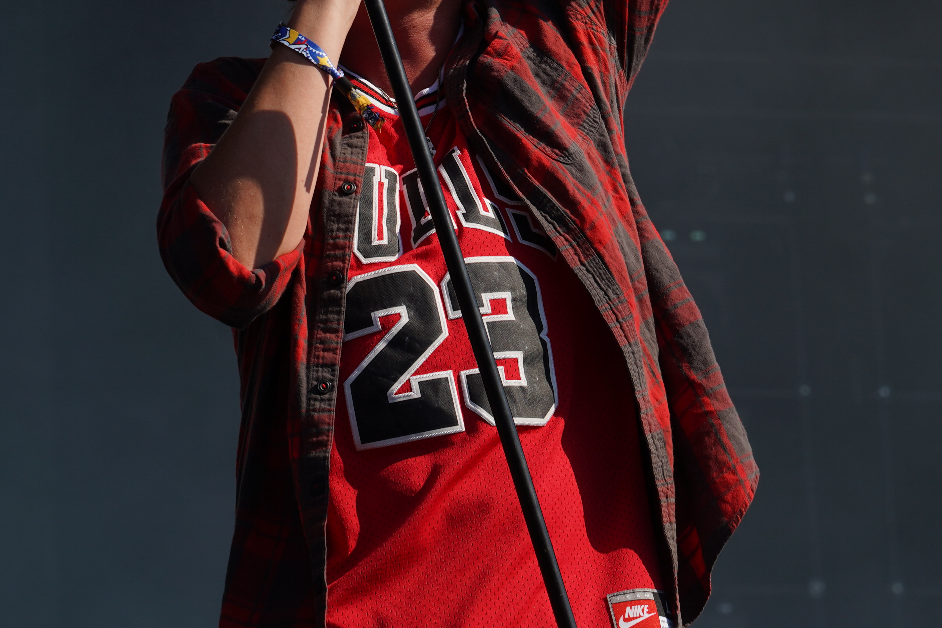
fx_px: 5207
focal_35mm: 199
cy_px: 86
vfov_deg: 6.9
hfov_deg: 10.3
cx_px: 621
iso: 100
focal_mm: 105
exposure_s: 1/500
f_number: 8
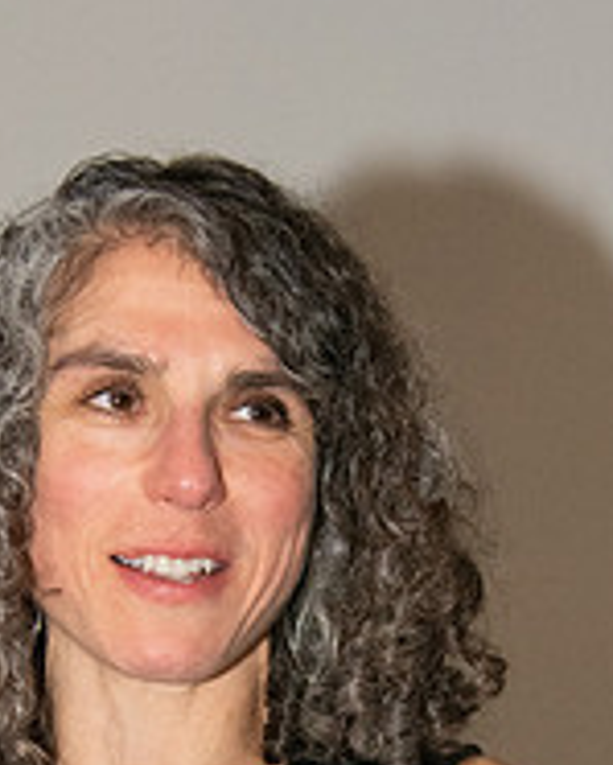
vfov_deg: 8.7
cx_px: 206
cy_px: 757
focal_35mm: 221
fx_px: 5008
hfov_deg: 7.0
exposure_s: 1/200
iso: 5000
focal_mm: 65
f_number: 10
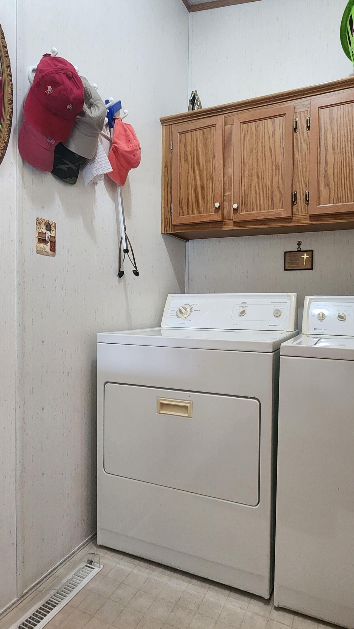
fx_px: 317
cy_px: 313
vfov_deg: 89.6
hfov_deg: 57.9
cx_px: 213
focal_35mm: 19
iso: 320
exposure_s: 1/30
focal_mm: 2.2
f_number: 2.2
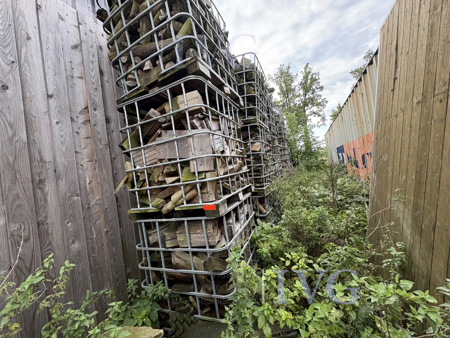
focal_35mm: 14
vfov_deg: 85.7
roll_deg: +9.5
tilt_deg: -1.3
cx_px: 225
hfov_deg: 102.1
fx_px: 182
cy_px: 169
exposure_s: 1/111
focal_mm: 2.22
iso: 50
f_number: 2.2
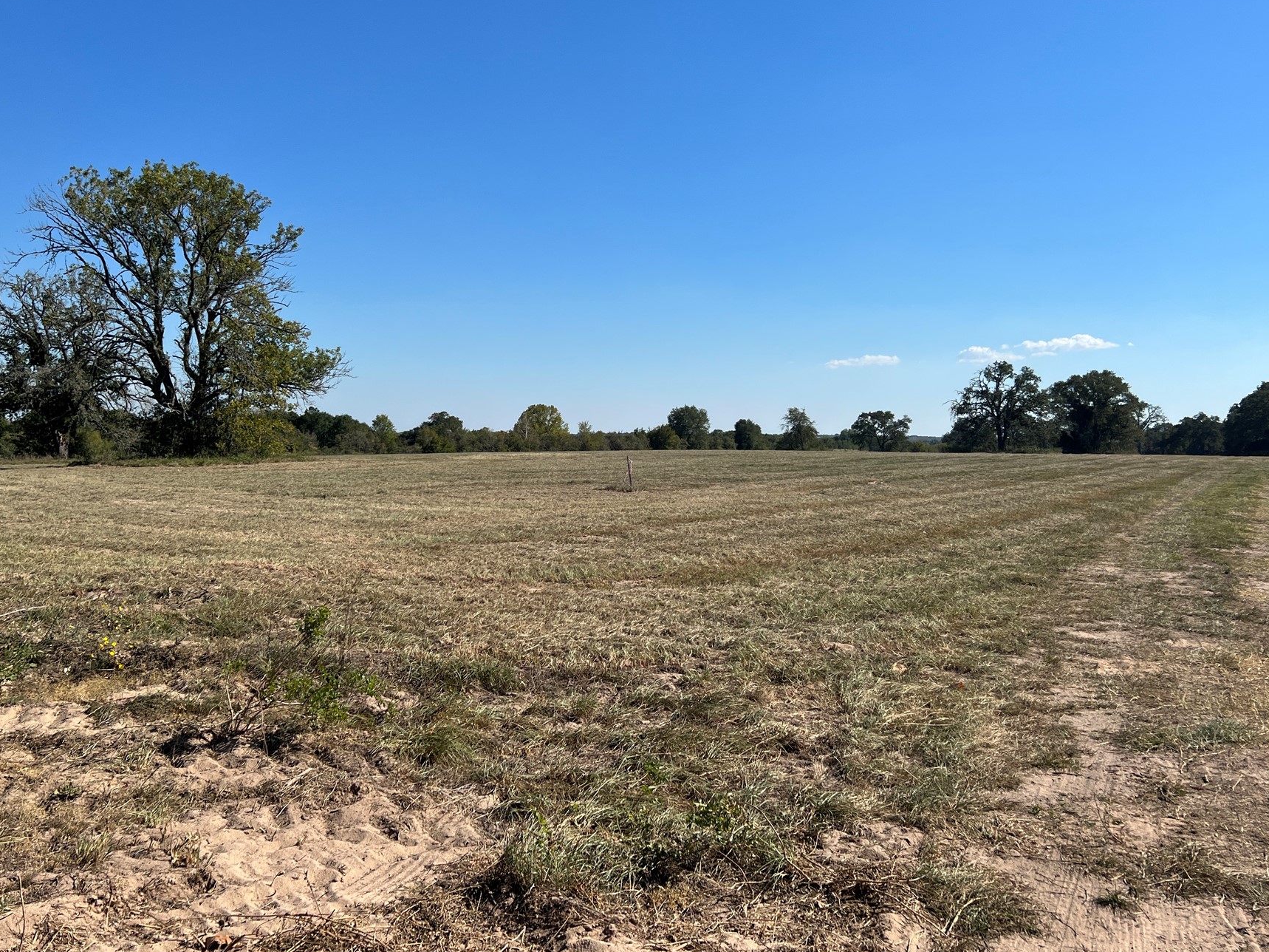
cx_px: 601
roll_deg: -0.9
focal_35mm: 31
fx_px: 1136
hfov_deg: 58.3
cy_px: 404
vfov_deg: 45.3
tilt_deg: +0.1
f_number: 1.5
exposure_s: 1/5882
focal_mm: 5.7
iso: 50
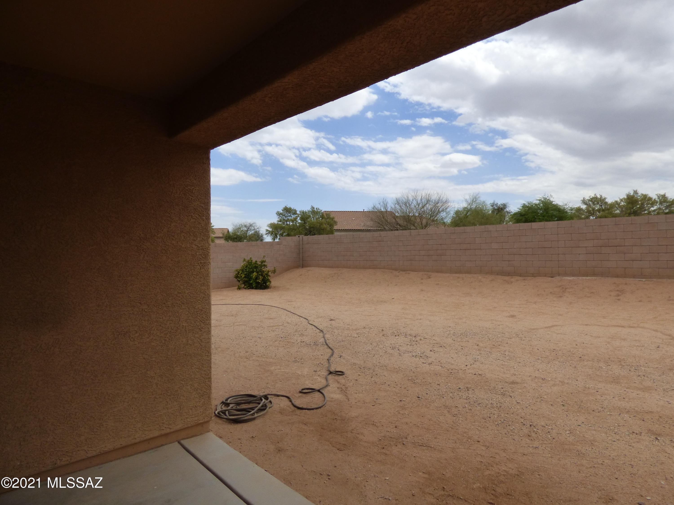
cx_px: 337
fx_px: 389
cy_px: 252
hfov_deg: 81.7
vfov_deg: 66.0
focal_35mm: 20
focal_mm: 3.58
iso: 160
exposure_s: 1/2000
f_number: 3.2
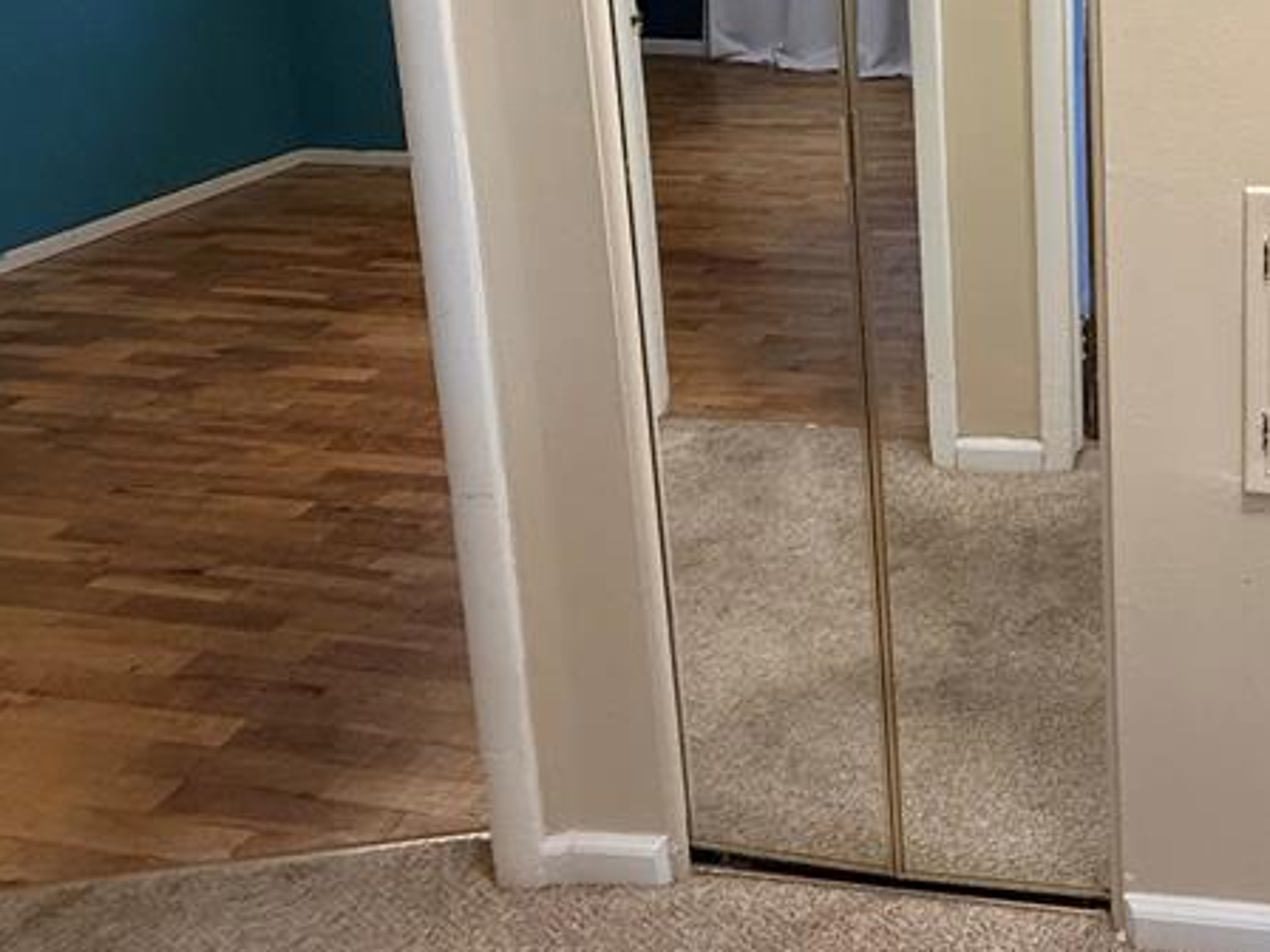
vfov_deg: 38.6
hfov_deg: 49.7
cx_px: 1174
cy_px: -26
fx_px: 1174
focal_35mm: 32
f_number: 2.2
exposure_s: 1/120
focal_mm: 2.22
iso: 200
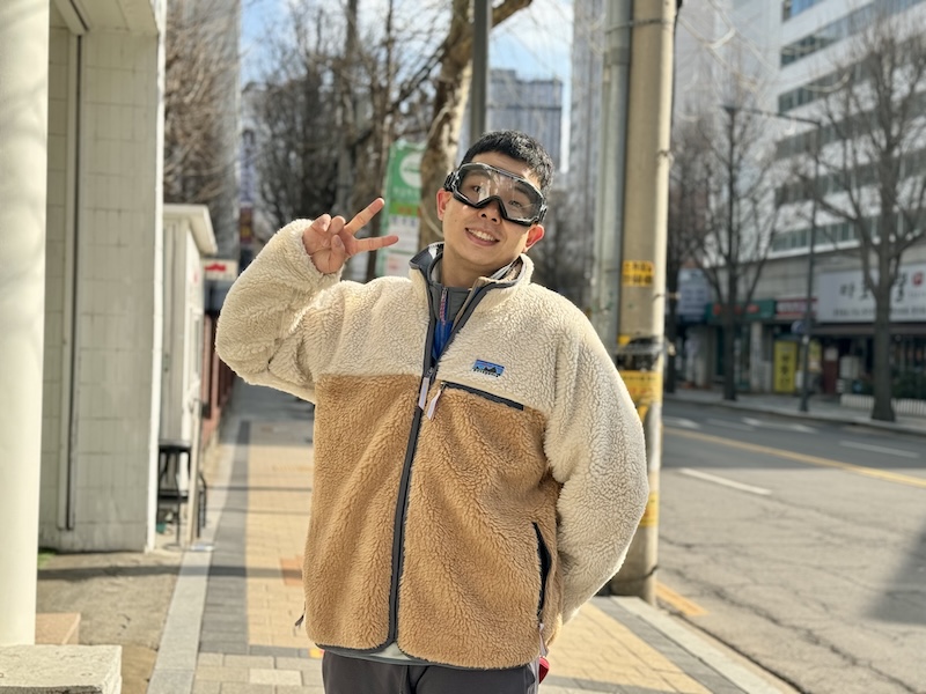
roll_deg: -2.1
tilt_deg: -0.9
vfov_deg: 30.3
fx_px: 1284
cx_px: 463
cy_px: 347
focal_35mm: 48
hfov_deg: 39.7
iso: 64
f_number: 1.78
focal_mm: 6.86
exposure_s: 1/1524
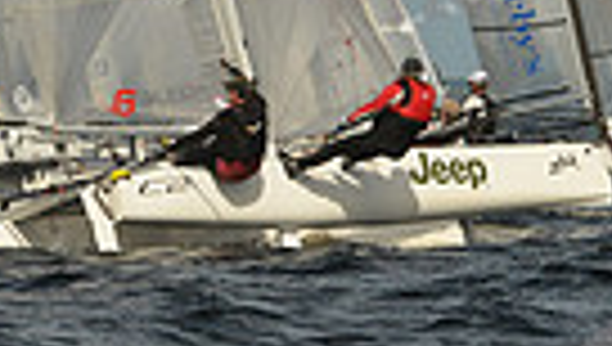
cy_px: -240
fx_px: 14498
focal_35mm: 892
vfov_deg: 1.4
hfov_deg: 2.4
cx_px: 86
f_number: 9
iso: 250
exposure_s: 1/800
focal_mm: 200
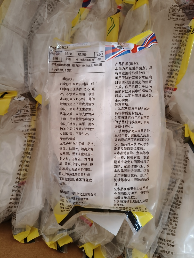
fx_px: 172
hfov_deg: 58.9
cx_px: 97
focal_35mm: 23
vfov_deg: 73.9
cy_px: 129
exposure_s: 1/120
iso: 1153
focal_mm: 5.56
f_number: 1.88
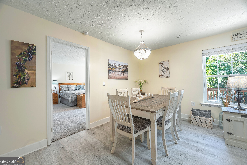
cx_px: 124
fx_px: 96
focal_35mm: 14
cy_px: 82
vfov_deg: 81.2
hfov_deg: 104.3
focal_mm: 14
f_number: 7.1
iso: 100
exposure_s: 1/20
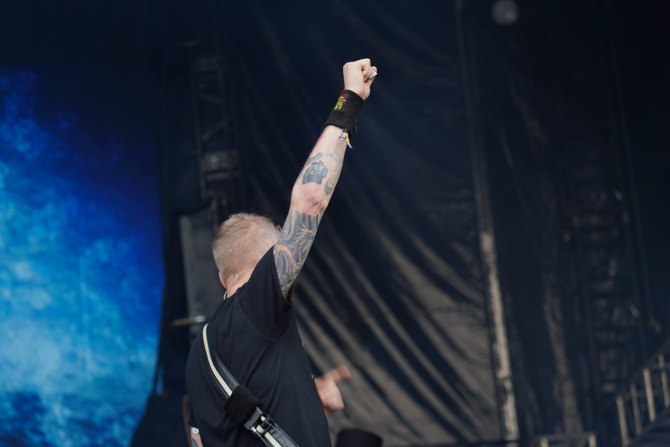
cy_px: 224
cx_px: 335
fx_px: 1954
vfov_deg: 13.0
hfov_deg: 19.5
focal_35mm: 105
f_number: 4.5
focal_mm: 105
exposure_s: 1/160
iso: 100
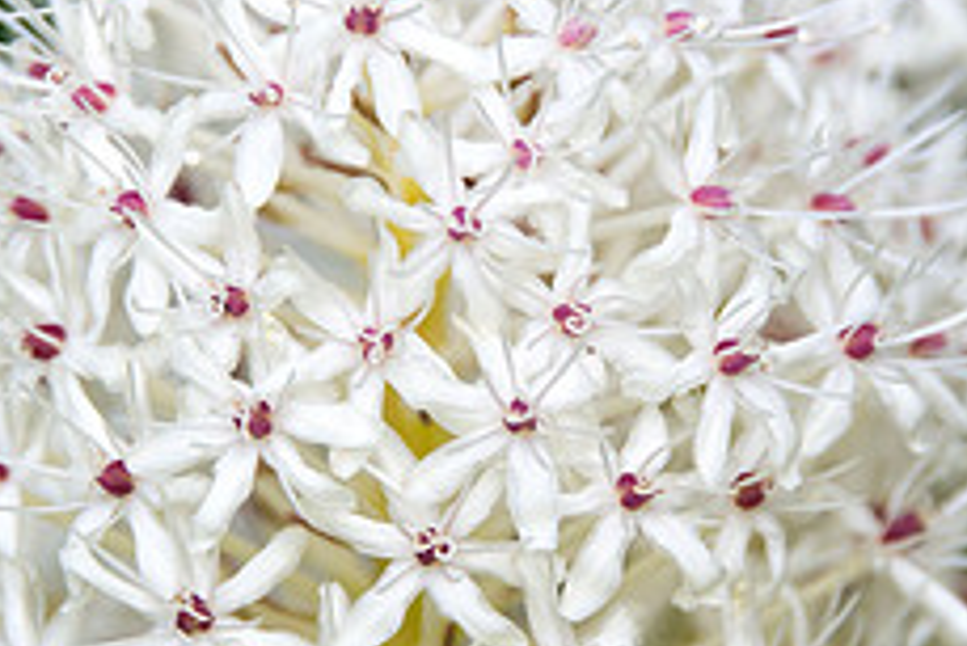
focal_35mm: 879
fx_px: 23625
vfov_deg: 1.6
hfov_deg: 2.3
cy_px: 386
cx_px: 570
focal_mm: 300
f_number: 5.6
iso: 500
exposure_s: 1/800
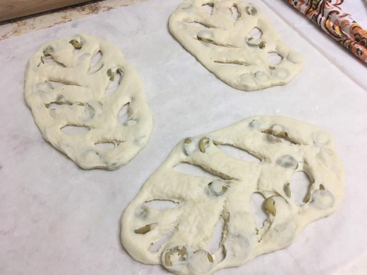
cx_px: 184
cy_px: 138
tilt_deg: -54.4
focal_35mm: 29
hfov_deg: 61.7
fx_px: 307
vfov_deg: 48.2
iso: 32
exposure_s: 1/33
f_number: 2.2
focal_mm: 4.15
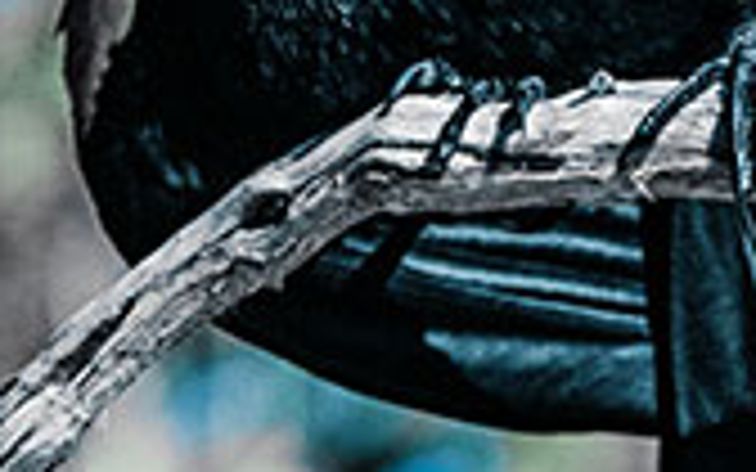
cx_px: 891
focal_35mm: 998
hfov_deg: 2.1
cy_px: -16
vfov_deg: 1.3
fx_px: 20562
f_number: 10
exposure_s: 1/3200
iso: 1600
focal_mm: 330
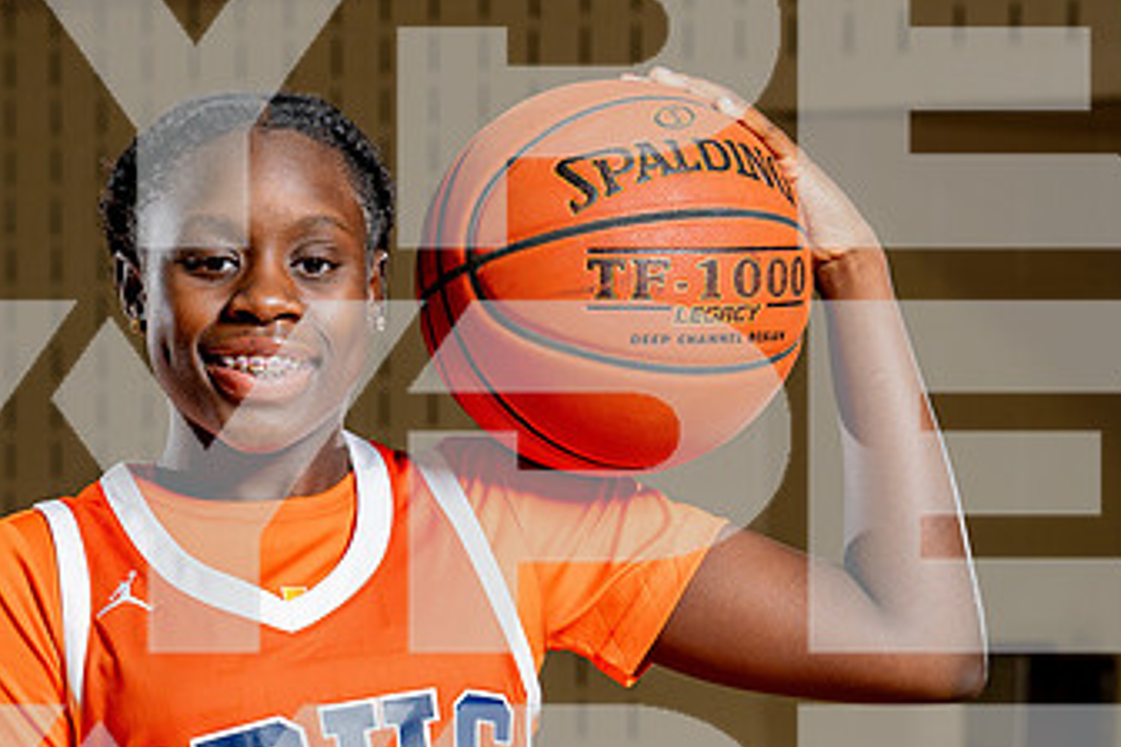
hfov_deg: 19.0
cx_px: 344
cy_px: 479
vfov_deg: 12.8
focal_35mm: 107
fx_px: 3332
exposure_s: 1/250
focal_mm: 62
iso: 400
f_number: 5.6
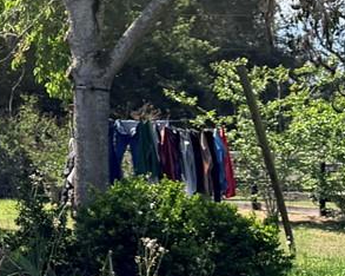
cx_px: -394
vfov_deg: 12.0
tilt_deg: +0.7
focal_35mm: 128
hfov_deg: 12.7
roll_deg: +1.5
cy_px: 96
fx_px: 1306
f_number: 1.78
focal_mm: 6.76
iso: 100
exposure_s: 1/3584
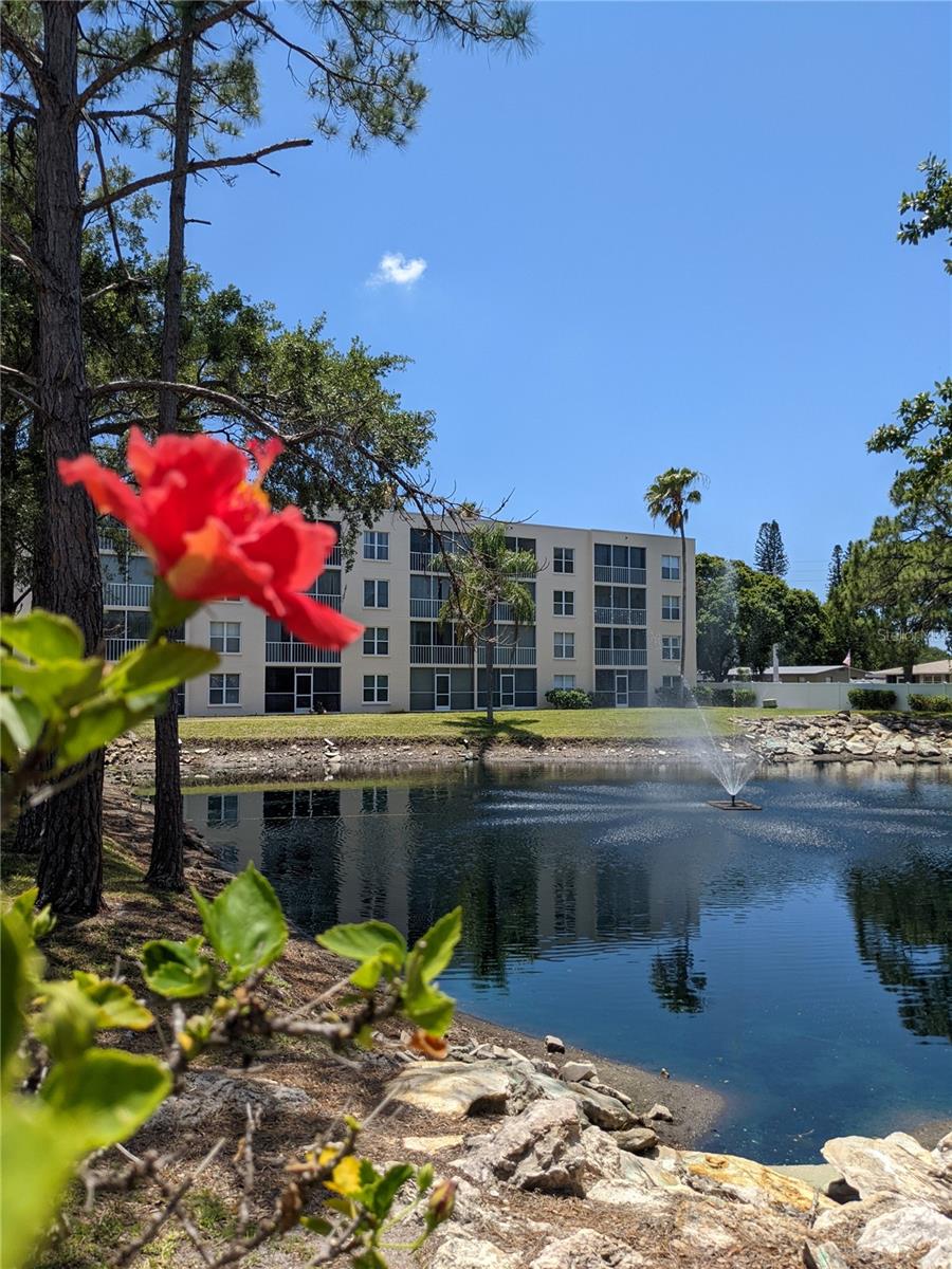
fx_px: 990
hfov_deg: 51.4
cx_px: 476
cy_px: 634
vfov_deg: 65.3
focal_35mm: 27
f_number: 1.73
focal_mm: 4.38
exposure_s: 1/3356
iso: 62
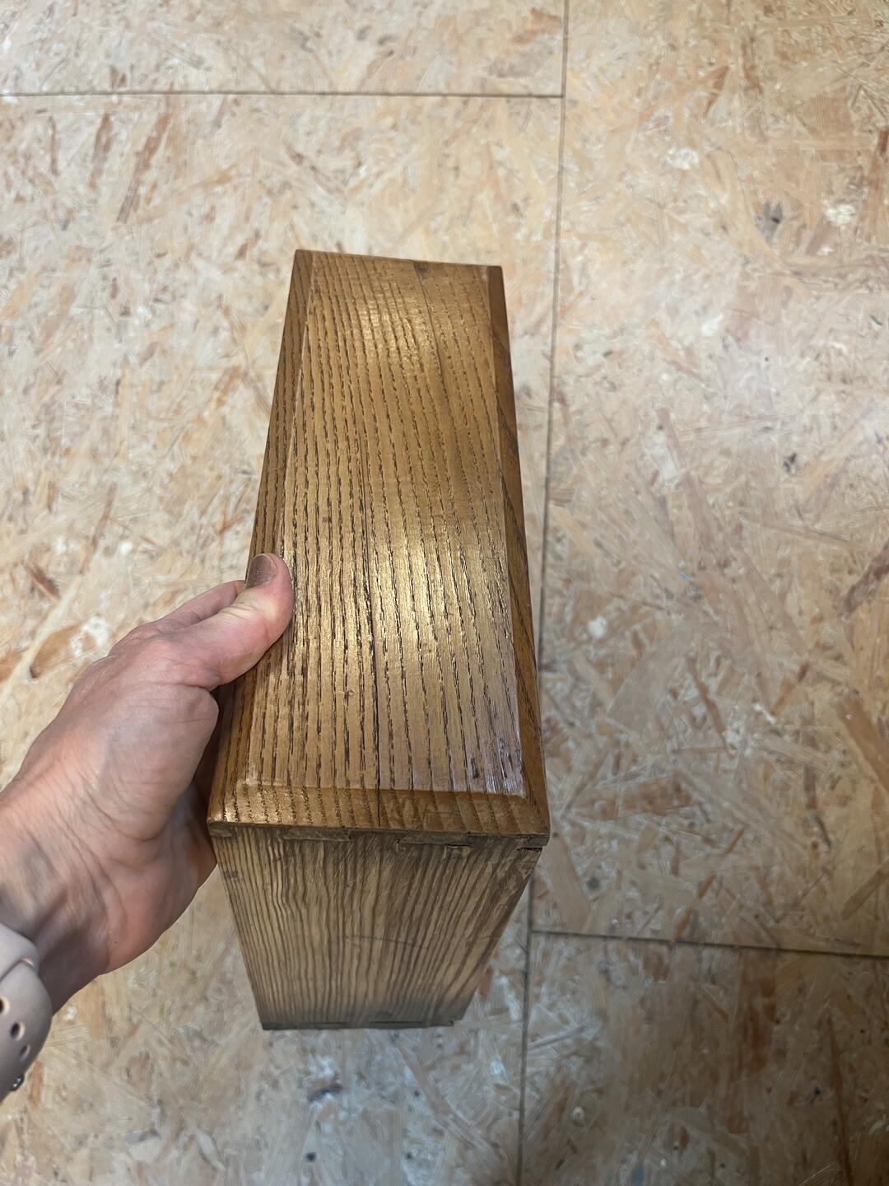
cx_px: 444
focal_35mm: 26
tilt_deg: -72.4
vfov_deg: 67.3
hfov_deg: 53.1
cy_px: 593
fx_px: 890
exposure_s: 1/50
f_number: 1.6
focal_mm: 5.1
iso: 100
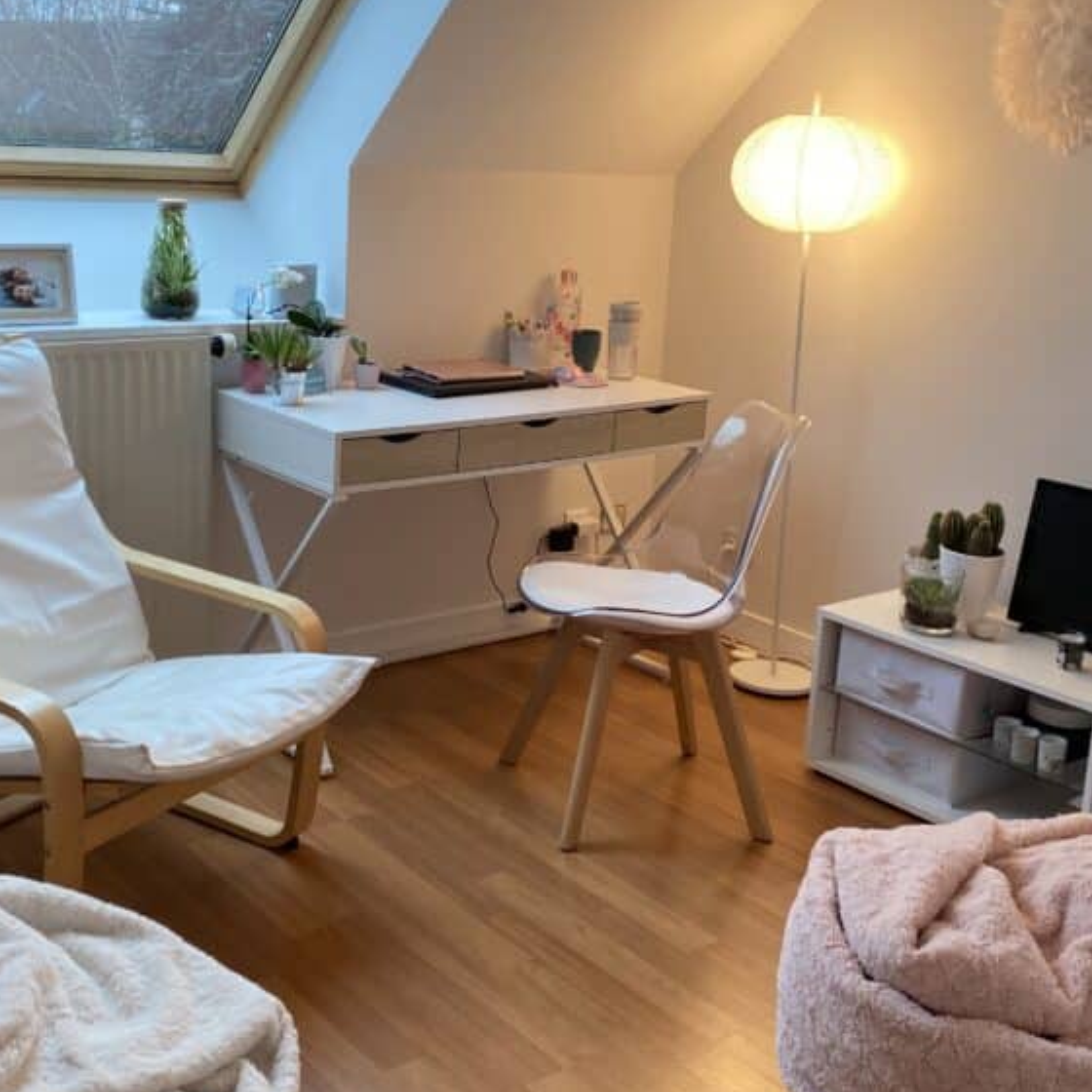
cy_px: 460
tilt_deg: -12.2
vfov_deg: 39.9
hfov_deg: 39.9
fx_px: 1499
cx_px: 452
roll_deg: -2.5
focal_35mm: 42
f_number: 1.8
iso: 50
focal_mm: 4.25
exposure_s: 1/100
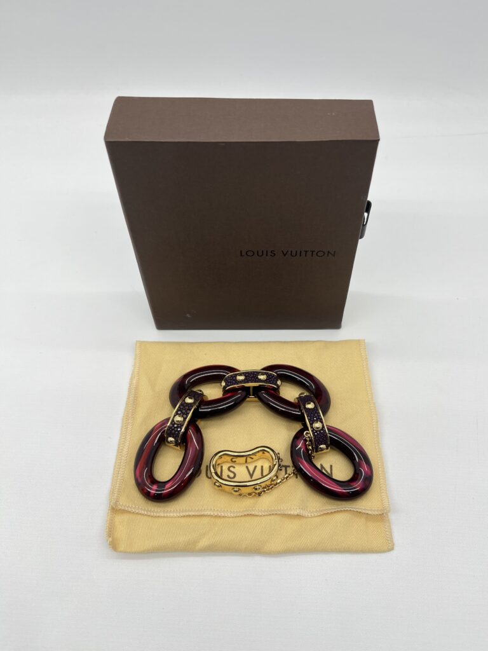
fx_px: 489
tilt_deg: -54.7
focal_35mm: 26
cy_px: 326
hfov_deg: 53.1
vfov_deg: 67.3
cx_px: 244
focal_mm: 5.7
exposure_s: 1/183
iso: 40
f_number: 1.5
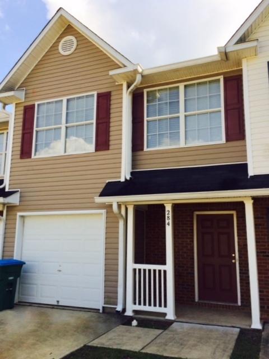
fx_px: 311
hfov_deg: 46.8
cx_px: 134
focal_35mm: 30
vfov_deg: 60.0
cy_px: 180
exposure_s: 1/1109
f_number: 2.2
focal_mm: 4.12
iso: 32
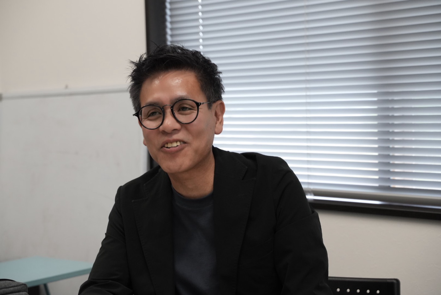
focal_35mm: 75
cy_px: 148
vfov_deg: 18.2
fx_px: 919
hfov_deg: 27.0
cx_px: 220
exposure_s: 1/400
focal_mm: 75
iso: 3200
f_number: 5.6
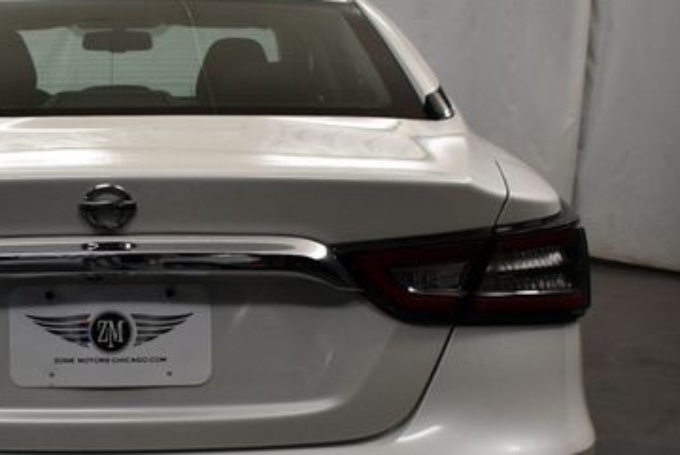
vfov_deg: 21.2
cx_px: 111
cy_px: 330
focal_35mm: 64
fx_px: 1210
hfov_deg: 30.4
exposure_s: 1/250
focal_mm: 18
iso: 800
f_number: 3.5
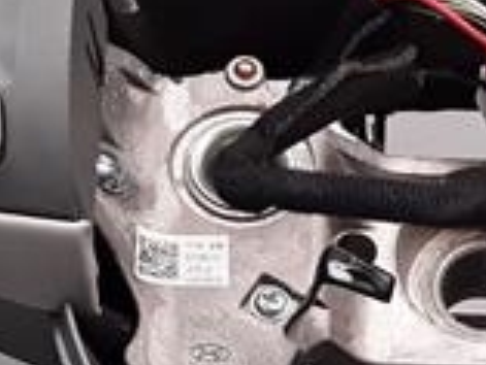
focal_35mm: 114
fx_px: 1602
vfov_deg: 12.3
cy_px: 575
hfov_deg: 16.9
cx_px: 486
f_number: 1.9
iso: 100
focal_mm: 2.91
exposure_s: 1/100
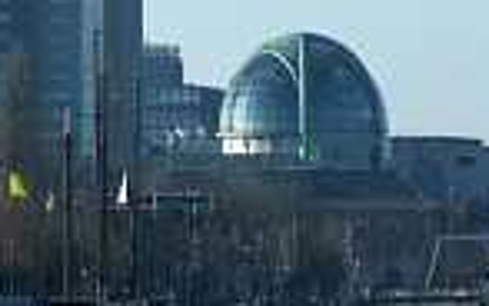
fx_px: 8479
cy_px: 22
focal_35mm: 636
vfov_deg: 2.1
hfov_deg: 3.3
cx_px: 479
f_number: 8
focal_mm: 135
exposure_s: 1/1500
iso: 400
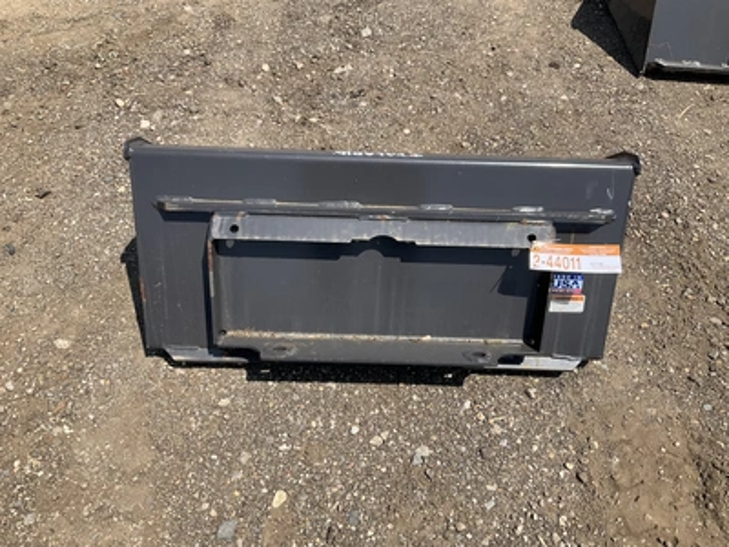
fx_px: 611
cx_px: 364
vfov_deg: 48.2
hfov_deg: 61.7
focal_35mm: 29
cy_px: 274
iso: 25
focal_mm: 3
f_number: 1.8
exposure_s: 1/1451
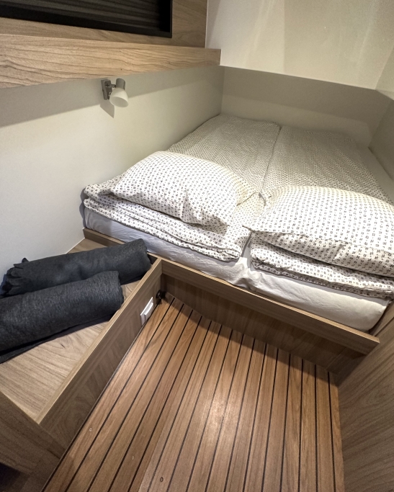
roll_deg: -8.3
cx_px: 207
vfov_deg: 92.3
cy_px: 205
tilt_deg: -36.0
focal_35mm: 16
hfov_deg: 80.3
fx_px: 233
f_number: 2.2
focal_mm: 2.22
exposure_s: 1/60
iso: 400
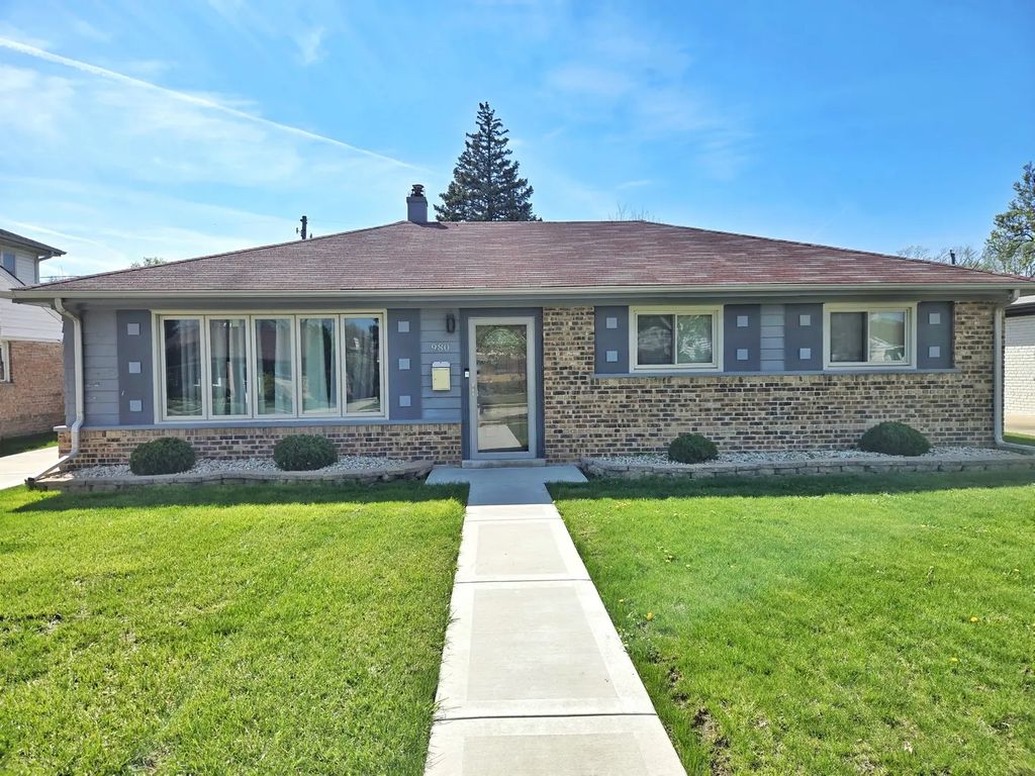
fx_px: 688
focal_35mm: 23
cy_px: 388
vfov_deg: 58.9
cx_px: 518
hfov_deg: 73.9
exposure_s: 1/2921
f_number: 1.8
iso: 32
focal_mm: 5.4
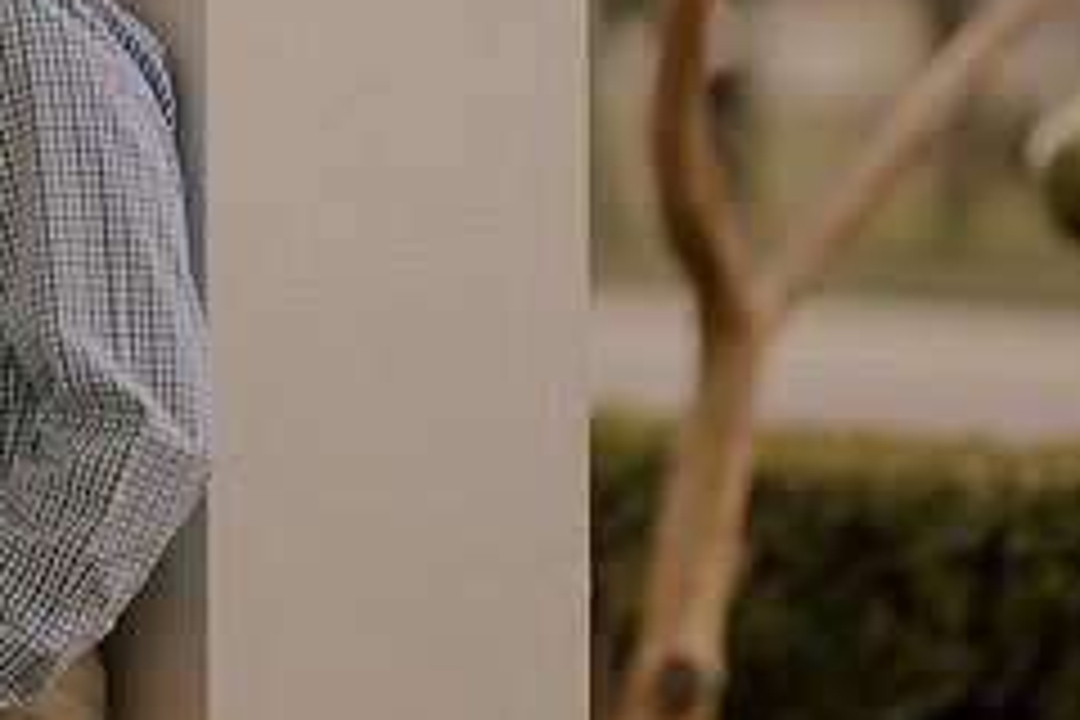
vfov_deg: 6.7
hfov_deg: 10.0
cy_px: 29
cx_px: 256
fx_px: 6150
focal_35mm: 205
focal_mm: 85
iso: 100
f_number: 1.4
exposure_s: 1/500
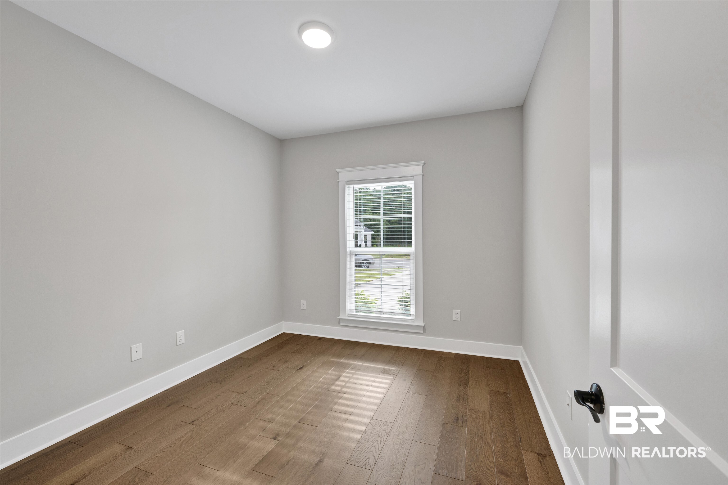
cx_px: 364
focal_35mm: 14
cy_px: 242
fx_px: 283
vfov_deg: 81.2
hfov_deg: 104.3
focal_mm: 14
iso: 400
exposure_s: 1/8
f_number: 11
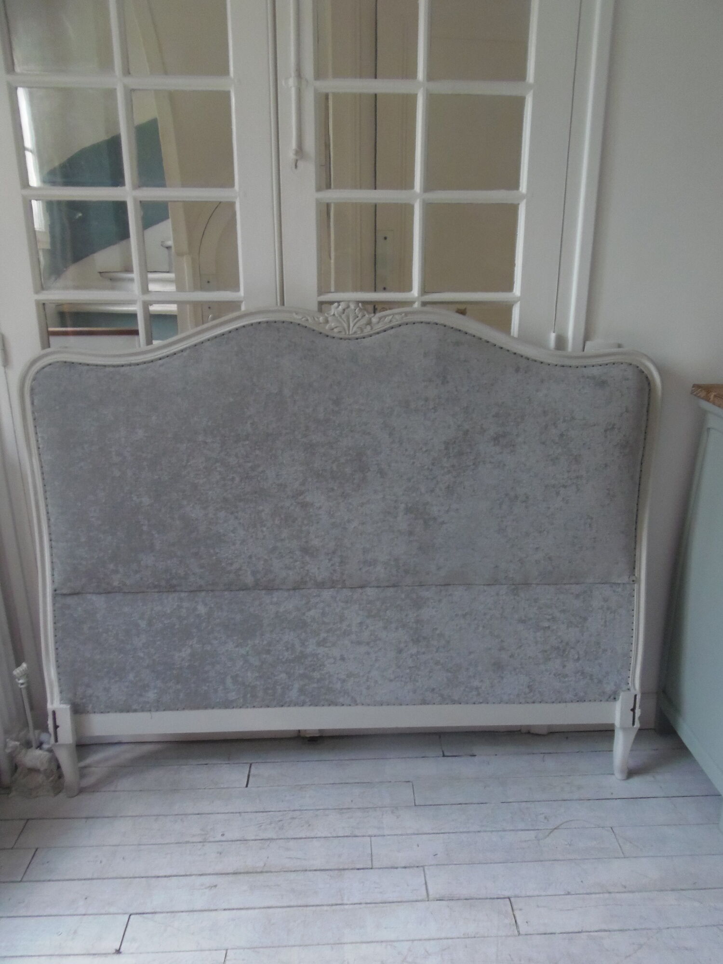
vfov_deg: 71.6
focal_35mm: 24
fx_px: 668
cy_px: 482
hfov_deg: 56.8
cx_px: 362
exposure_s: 1/30
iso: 250
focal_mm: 4.3
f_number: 2.9
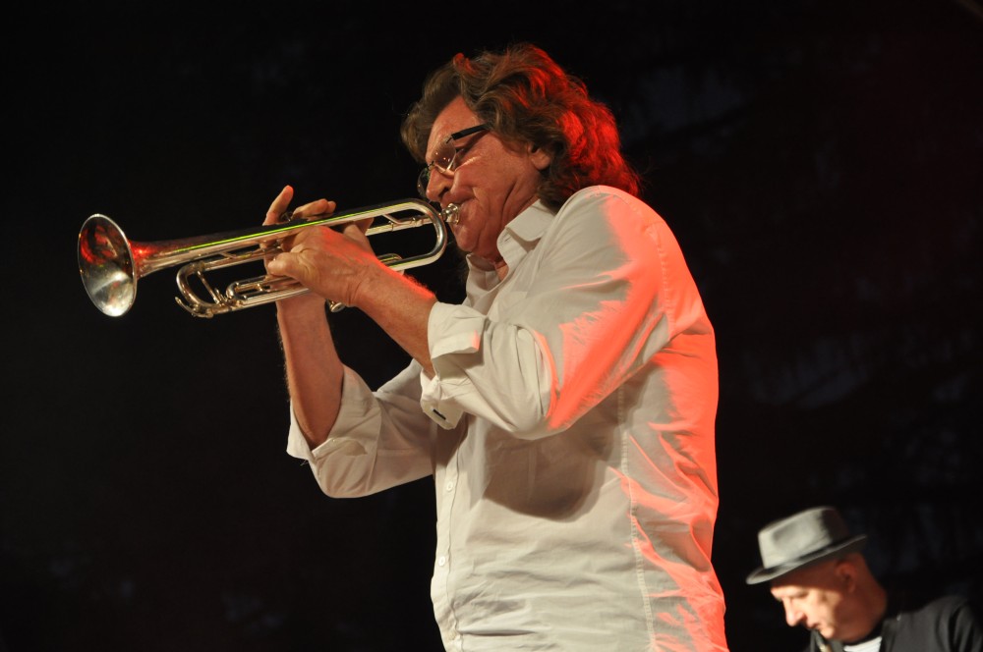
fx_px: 4295
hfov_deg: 13.1
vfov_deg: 8.7
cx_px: 492
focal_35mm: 158
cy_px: 326
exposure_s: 1/30
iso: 1000
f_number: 5.6
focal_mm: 105
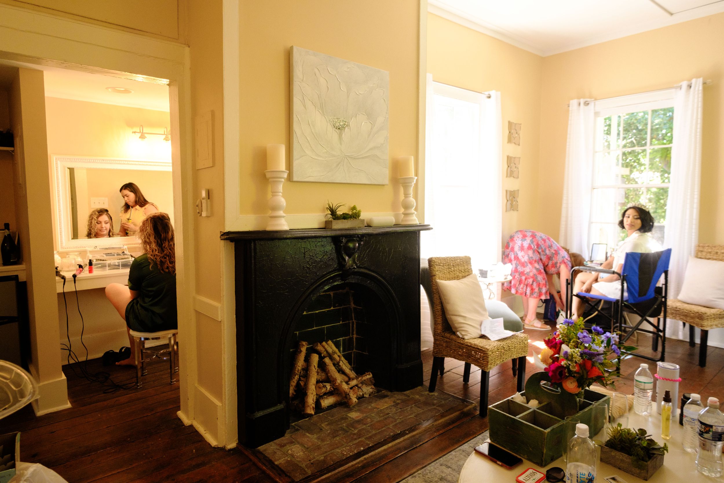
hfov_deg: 78.6
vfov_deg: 57.2
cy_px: 242
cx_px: 362
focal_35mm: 22
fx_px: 442
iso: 1250
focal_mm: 14.5
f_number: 4
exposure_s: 1/160
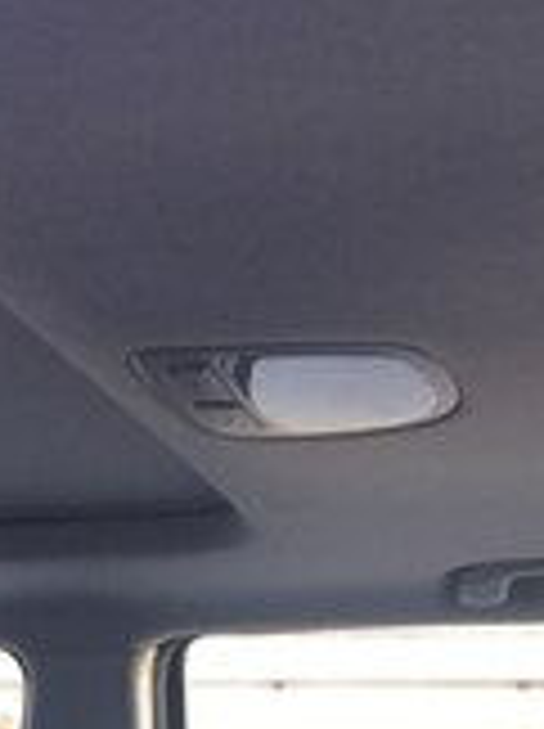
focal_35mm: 89
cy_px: 958
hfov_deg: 16.2
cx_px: -13
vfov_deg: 20.1
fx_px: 1870
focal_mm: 4.15
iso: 25
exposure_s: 1/50
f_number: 2.2
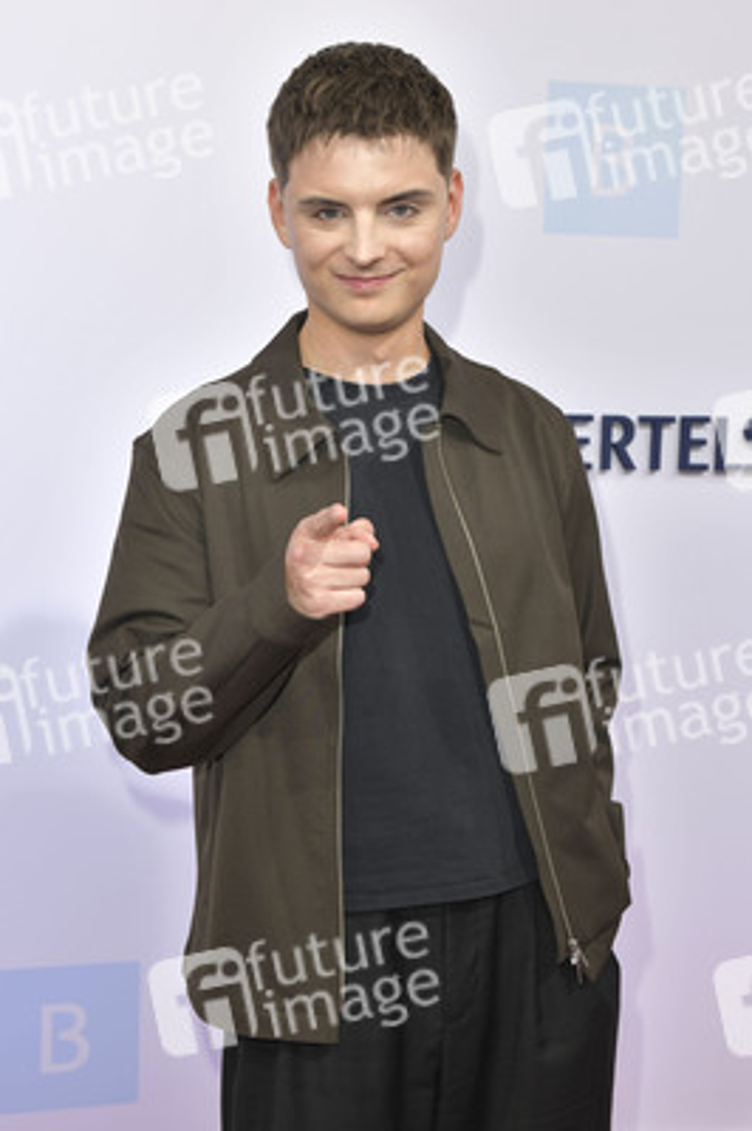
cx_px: 376
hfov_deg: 28.0
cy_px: 566
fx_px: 1506
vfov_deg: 41.1
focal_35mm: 48
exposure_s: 1/160
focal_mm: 48
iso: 320
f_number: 7.1
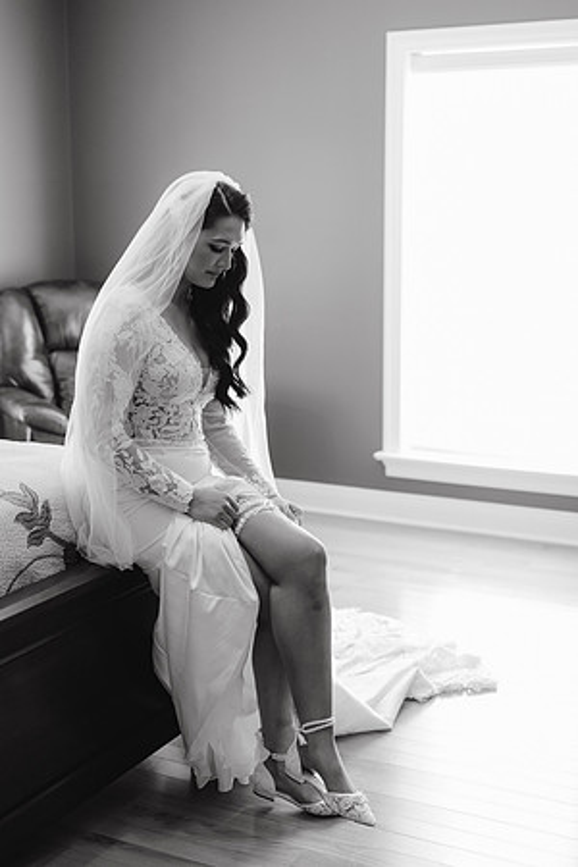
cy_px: 434
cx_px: 289
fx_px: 1204
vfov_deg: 39.6
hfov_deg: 27.0
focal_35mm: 50
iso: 1250
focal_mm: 50
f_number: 2.5
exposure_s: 1/160
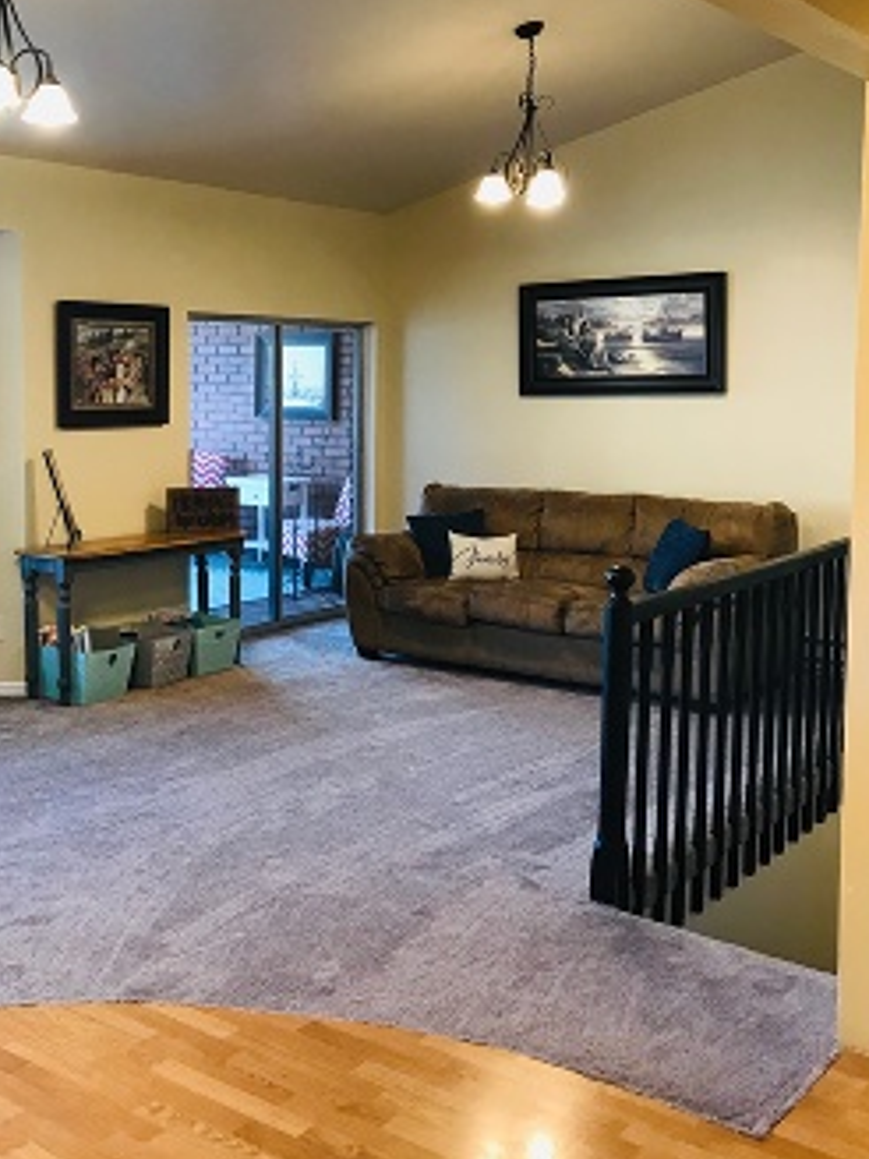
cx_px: 268
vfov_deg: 45.5
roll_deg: -0.3
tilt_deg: -4.3
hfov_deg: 34.7
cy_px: 463
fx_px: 1372
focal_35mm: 41
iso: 40
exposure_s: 1/17
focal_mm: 3.99
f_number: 1.8
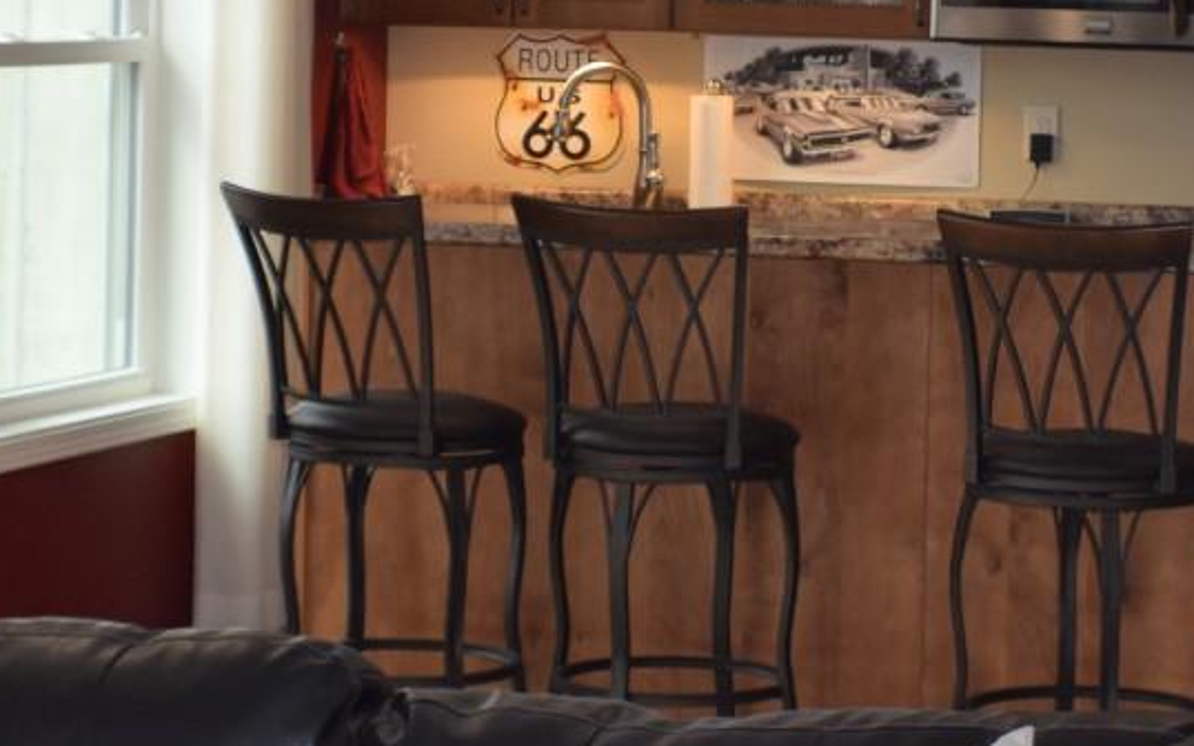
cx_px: 717
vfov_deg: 7.3
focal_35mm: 180
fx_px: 5859
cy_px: 27
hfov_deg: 11.6
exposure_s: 1/125
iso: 720
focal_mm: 55
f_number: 5.6
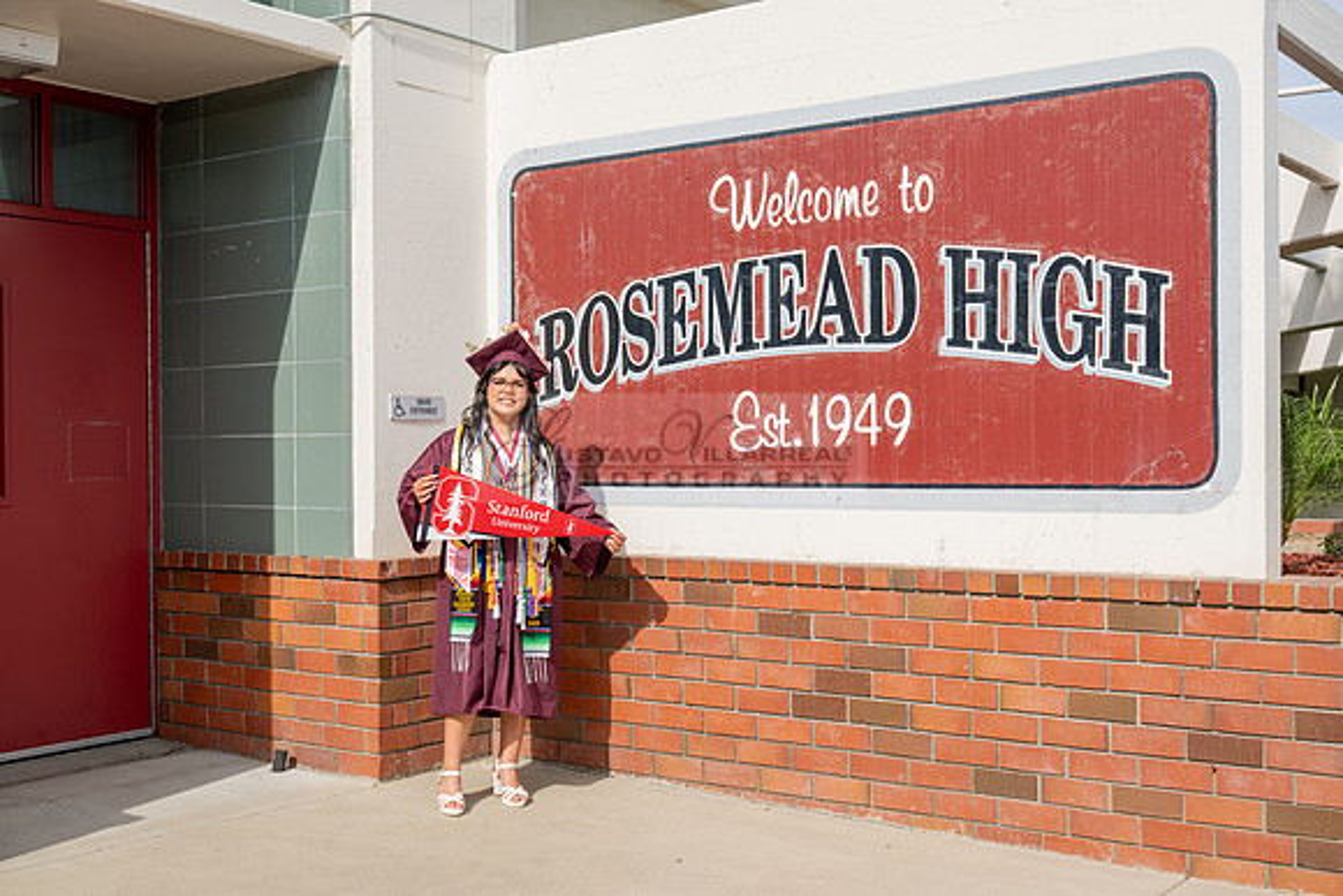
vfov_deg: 31.9
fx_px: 1567
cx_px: 672
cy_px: 448
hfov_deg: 46.4
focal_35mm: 42
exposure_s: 1/200
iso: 100
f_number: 8
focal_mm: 42
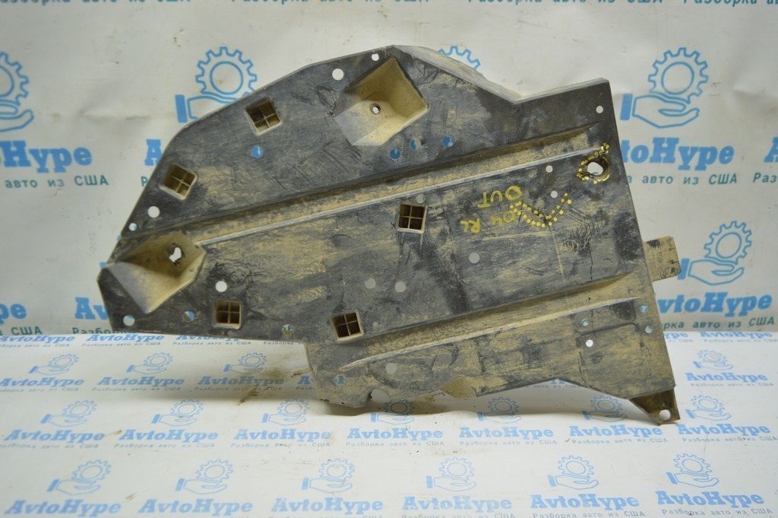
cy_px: 259
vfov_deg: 47.9
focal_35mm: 27
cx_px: 389
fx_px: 583
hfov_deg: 67.4
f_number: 3.5
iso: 400
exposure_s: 1/60
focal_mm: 18
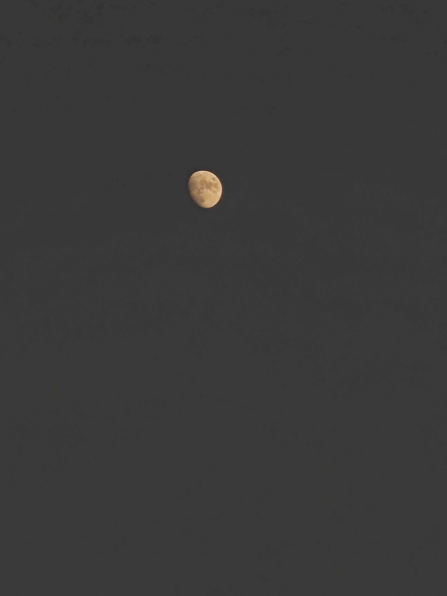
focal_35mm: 270
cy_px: 298
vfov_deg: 7.3
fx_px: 4649
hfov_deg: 5.5
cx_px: 224
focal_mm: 16.85
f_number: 3.5
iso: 100
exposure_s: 1/160
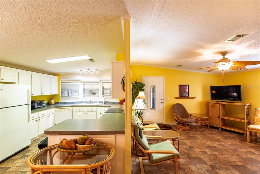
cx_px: 130
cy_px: 87
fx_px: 108
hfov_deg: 100.4
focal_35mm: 15
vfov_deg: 77.3
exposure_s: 1/10
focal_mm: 15
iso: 100
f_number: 2.8
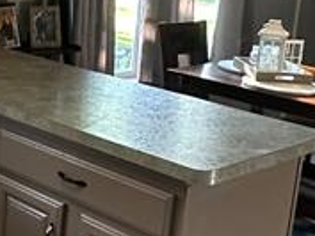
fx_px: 738
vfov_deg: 18.1
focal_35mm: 81
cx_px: -50
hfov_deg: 22.5
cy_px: 60
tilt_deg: -10.9
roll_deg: -2.7
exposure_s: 1/60
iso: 400
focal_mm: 2.22
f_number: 2.2
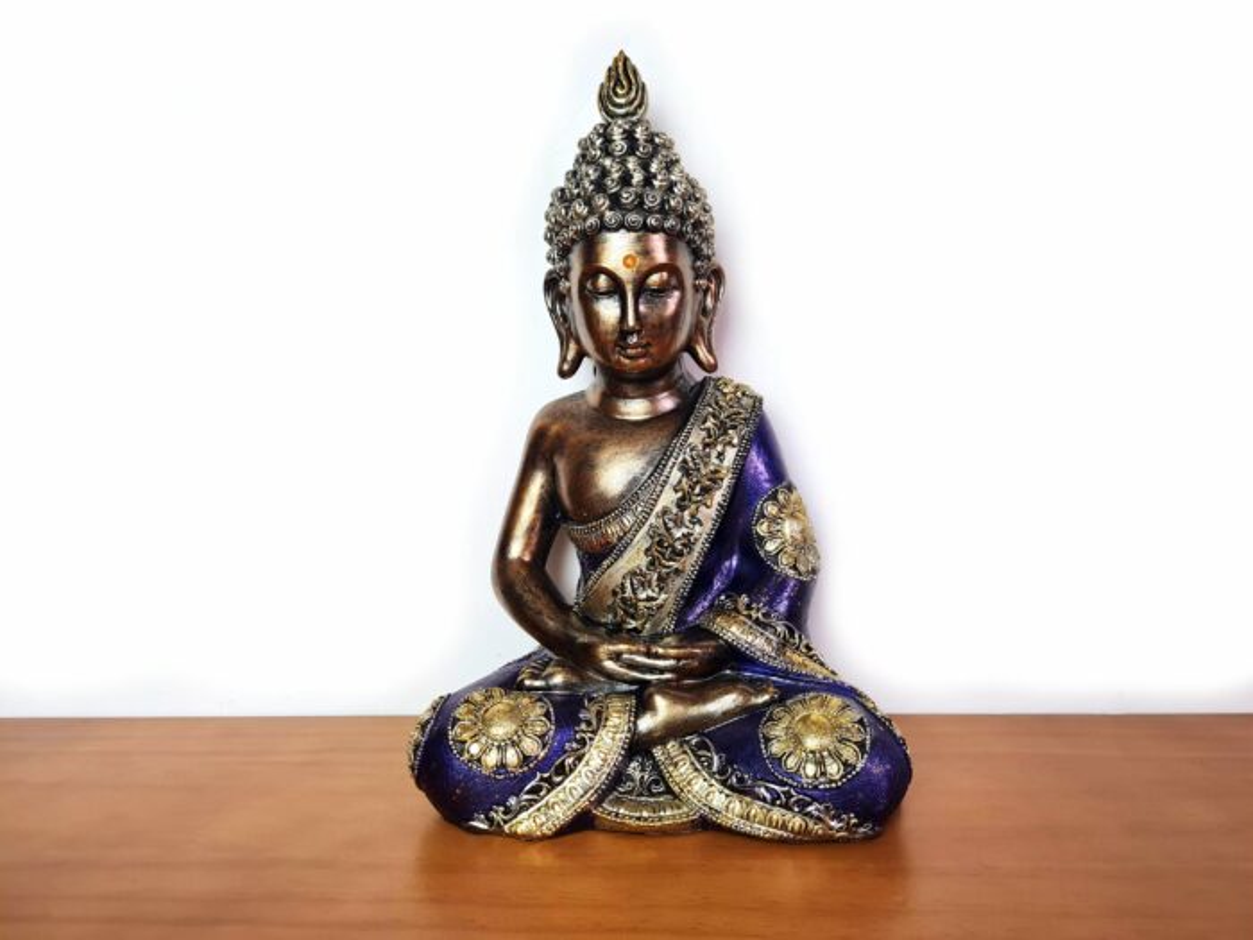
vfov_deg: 53.1
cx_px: 626
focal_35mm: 26
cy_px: 470
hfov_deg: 67.3
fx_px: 941
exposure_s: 1/120
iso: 125
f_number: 1.8
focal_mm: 5.4
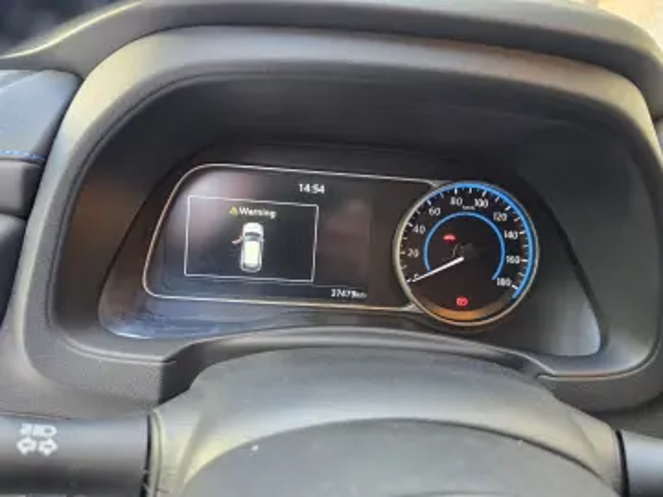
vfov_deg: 58.9
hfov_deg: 73.9
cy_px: 248
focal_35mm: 23
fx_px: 441
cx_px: 332
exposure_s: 1/52.5
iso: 320
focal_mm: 6.3
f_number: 1.7
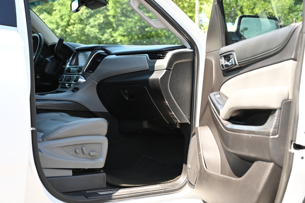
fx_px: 423
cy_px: 102
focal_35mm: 50
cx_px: 152
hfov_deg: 39.6
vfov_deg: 26.9
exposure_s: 1/250
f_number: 4
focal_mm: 50
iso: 280
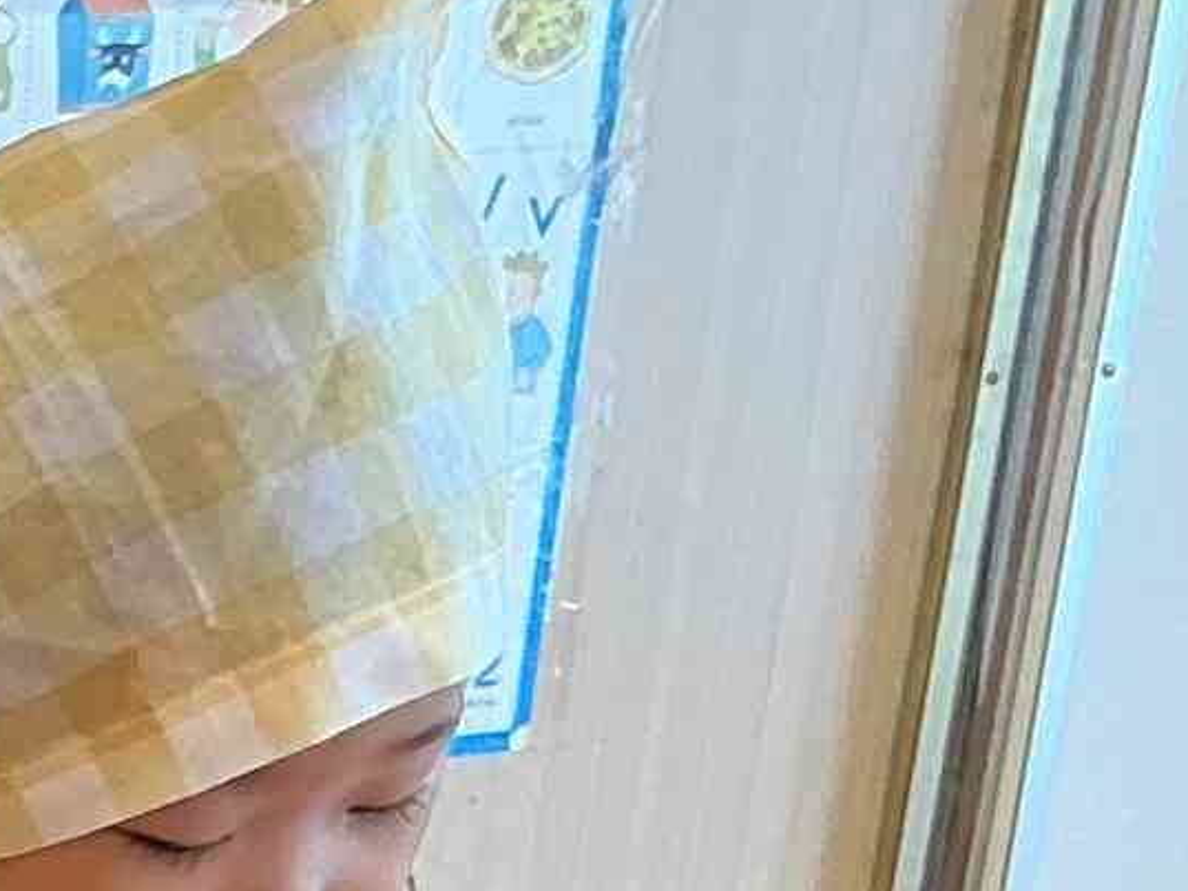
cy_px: 1581
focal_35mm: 162
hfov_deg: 11.3
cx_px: -993
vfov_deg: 8.8
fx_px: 5561
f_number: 1.8
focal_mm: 3
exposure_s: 1/120
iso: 25
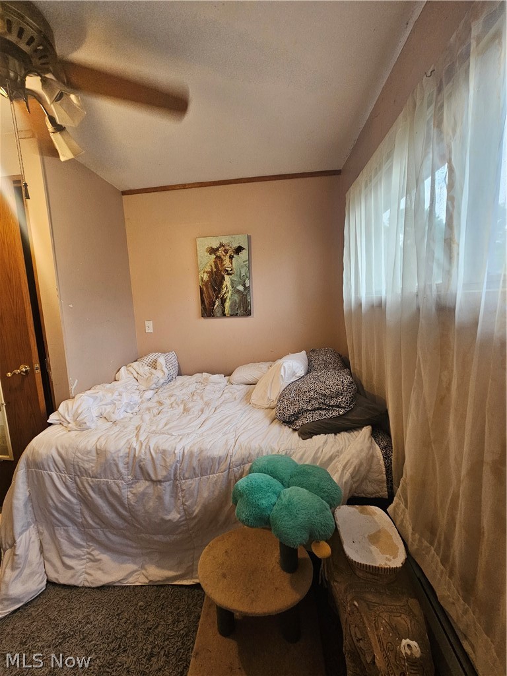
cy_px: 338
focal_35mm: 13
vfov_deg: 106.2
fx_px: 254
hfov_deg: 89.9
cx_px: 254
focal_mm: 2.2
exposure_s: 1/40
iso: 320
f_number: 2.2
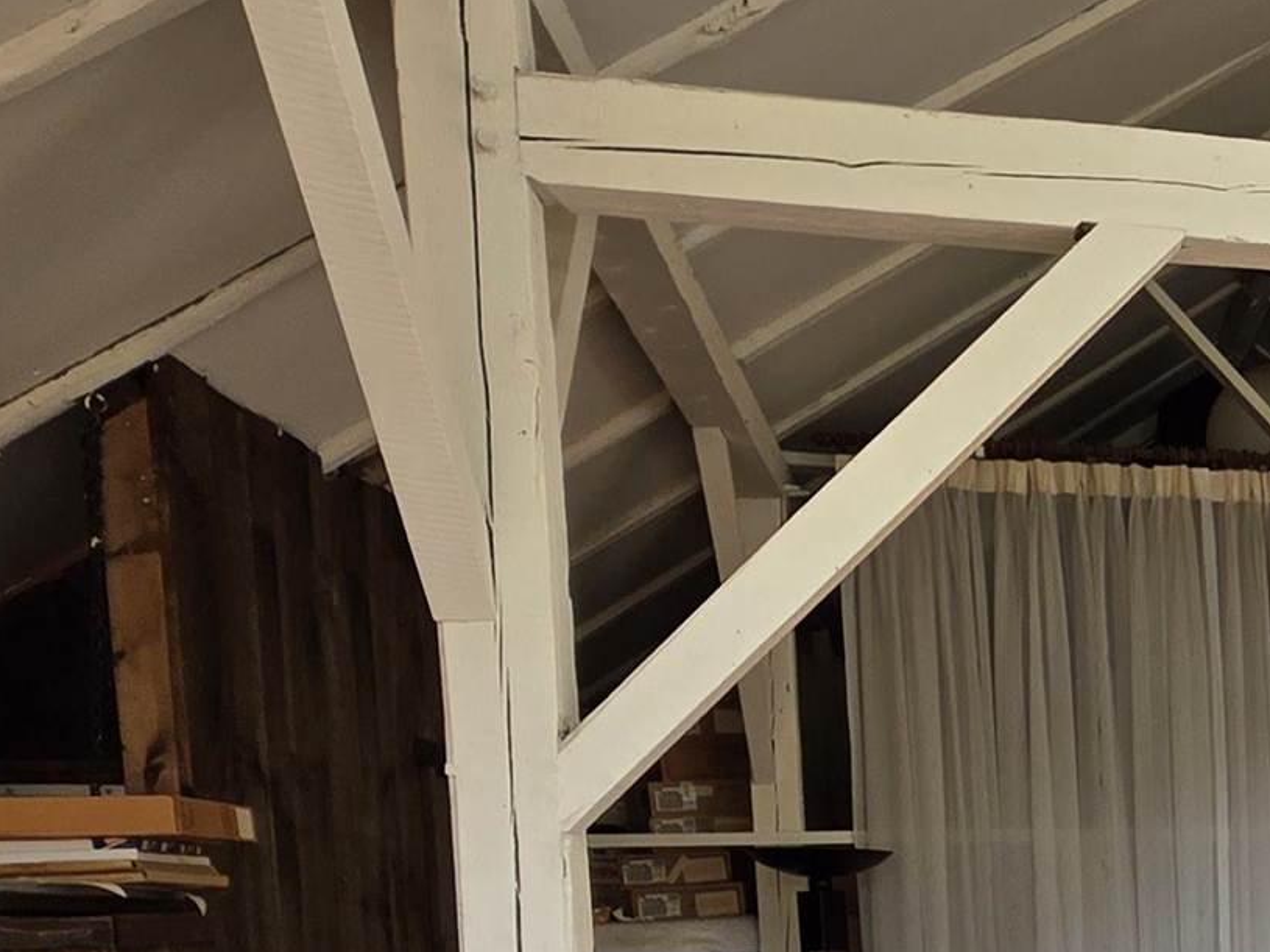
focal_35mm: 49
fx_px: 1797
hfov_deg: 31.9
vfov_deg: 26.8
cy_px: 1091
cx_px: 1555
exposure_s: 1/252
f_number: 1.9
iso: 40
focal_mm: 2.2
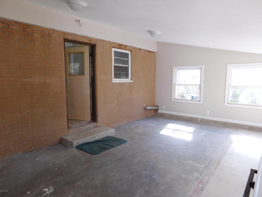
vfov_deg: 58.9
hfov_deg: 73.9
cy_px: 98
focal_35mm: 23
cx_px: 131
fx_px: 174
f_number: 3
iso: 125
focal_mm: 4
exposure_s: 1/60
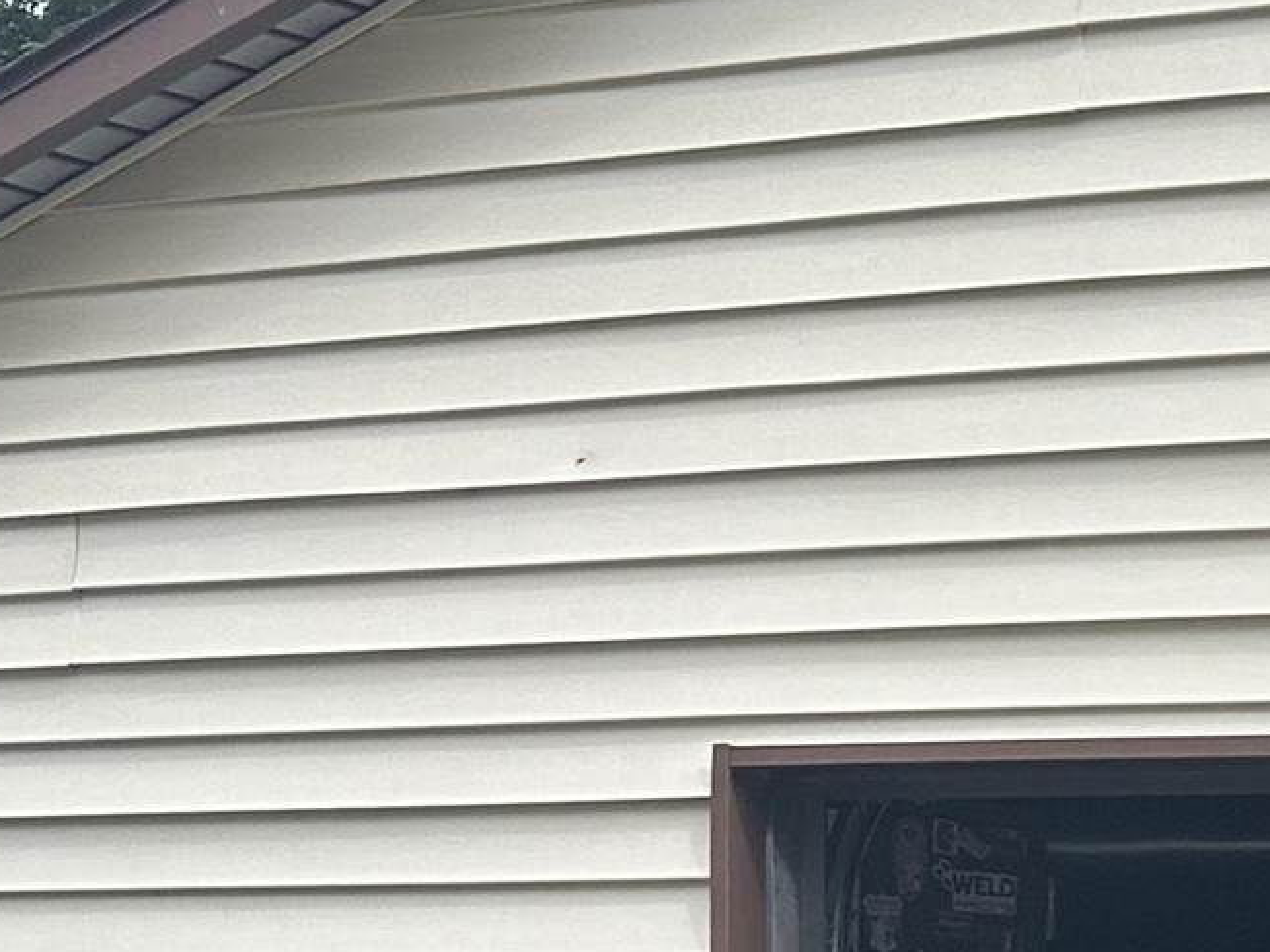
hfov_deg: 14.4
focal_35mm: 113
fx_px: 4146
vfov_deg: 12.7
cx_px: 2559
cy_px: 1236
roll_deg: -0.2
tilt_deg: +0.3
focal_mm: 6.86
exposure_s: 1/2155
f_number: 1.78
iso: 80
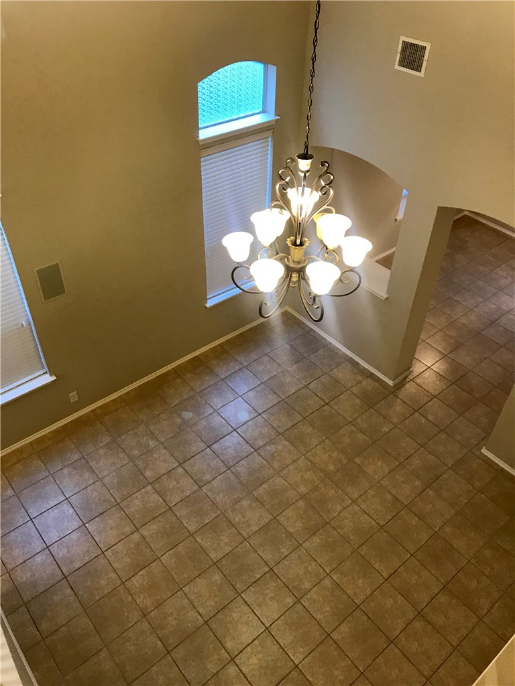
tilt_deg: -41.9
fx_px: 555
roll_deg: -1.2
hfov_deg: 49.7
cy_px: 343
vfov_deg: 63.4
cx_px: 258
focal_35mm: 28
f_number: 1.8
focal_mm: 3.99
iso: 40
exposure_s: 1/17
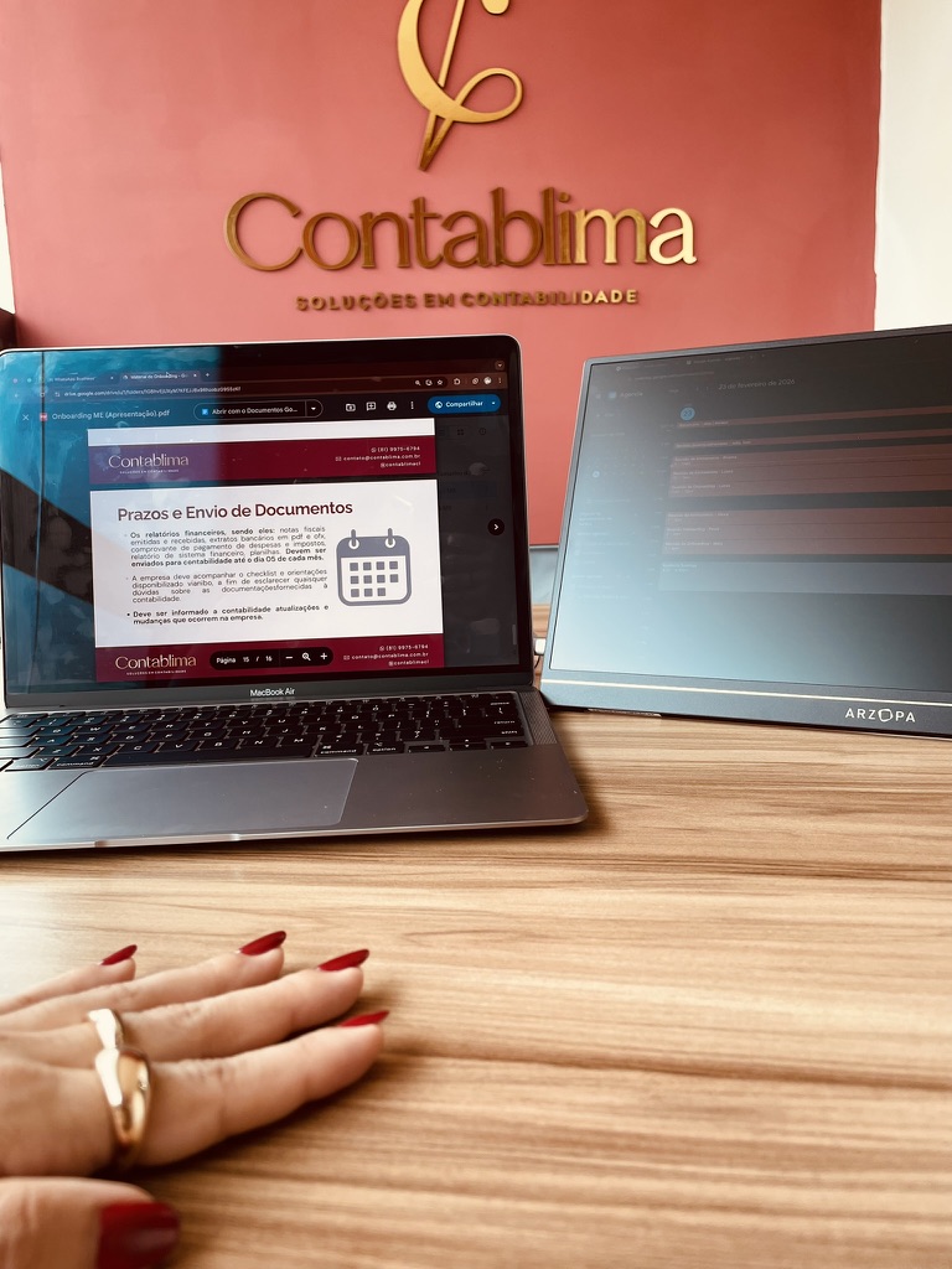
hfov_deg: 53.1
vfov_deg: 67.3
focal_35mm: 26
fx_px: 953
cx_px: 476
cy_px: 634
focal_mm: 4.2
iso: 64
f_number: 1.6
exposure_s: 1/121
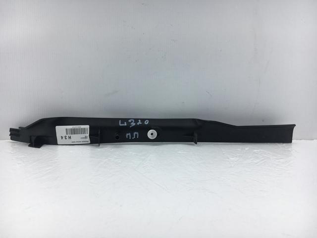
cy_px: 119
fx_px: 266
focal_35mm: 29
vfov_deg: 48.2
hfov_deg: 61.7
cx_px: 158
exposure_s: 1/297
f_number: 2.2
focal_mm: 4.15
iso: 25
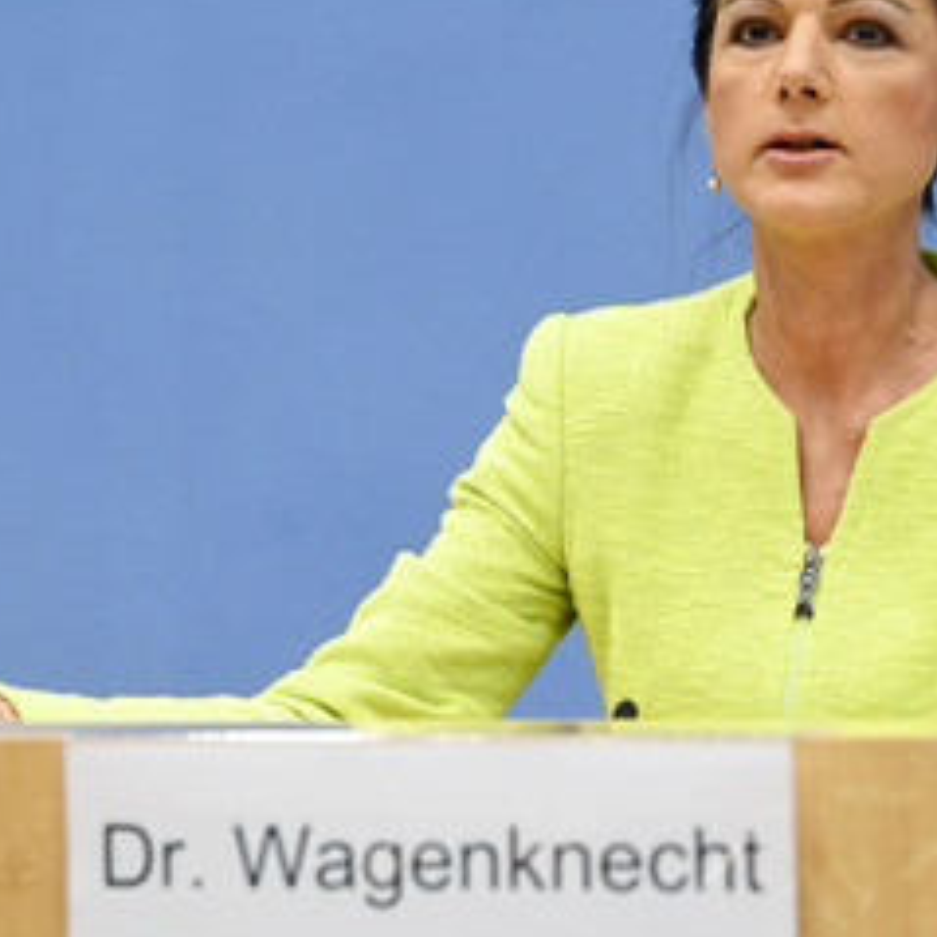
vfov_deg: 12.6
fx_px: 4226
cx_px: 633
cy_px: 376
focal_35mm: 138
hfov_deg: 12.6
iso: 5000
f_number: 5.6
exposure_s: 1/640
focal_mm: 86
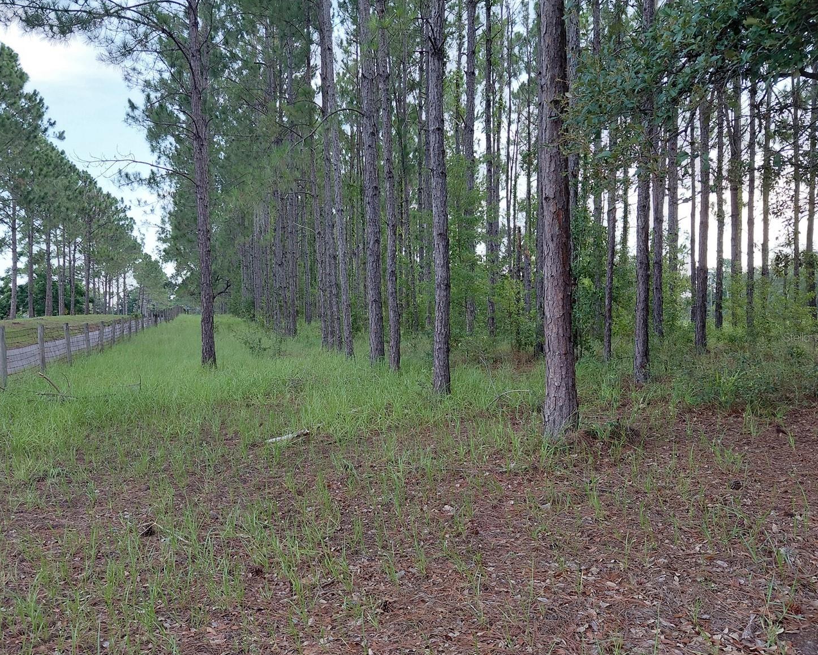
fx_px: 654
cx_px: 385
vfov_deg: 53.2
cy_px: 337
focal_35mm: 27
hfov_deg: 64.0
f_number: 1.8
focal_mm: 4.69
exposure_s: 1/160
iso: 50
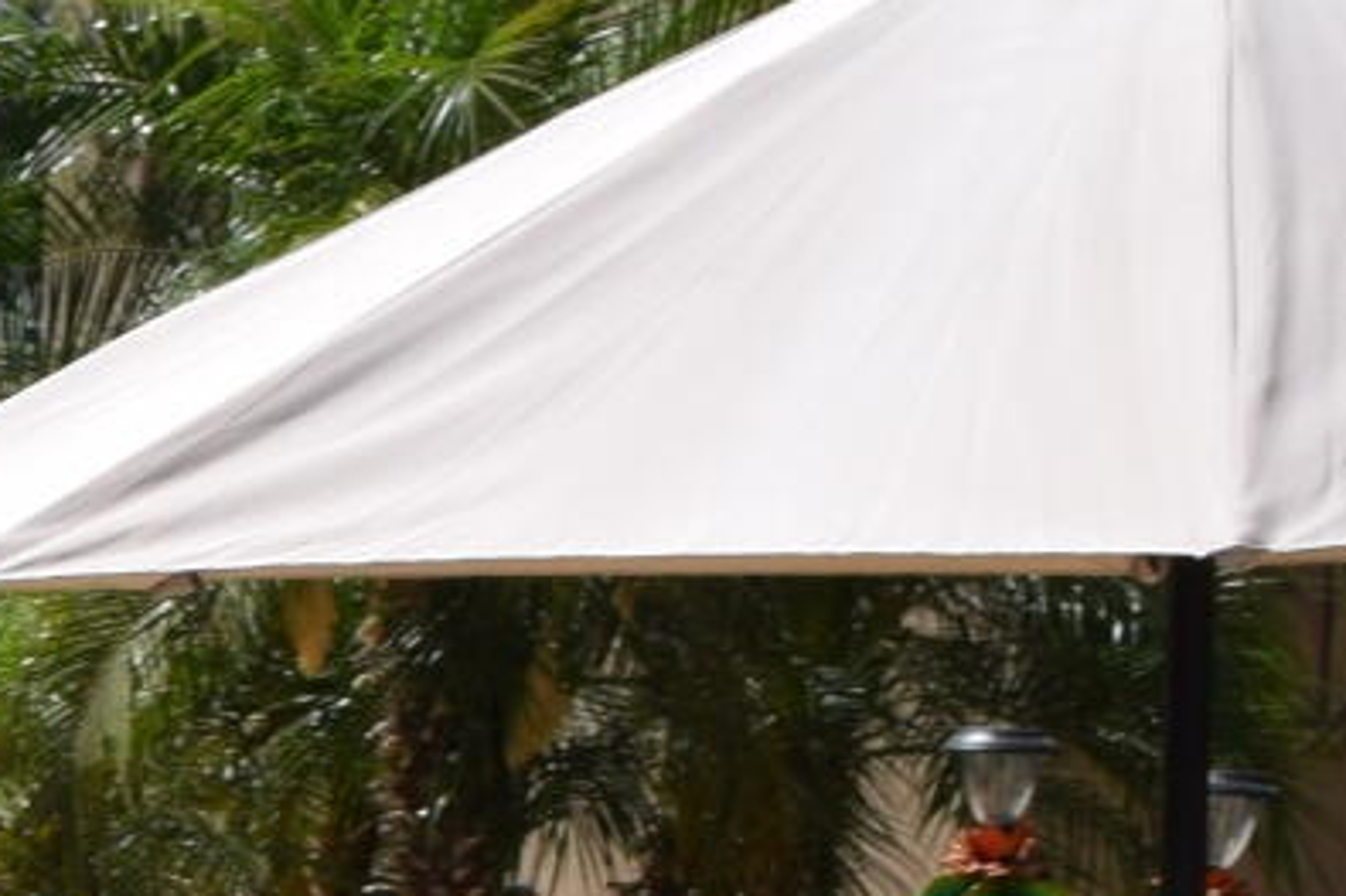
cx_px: -2896
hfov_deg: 8.3
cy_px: 1901
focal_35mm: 205
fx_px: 7661
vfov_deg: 6.5
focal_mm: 18
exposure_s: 1/200
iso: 100
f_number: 10
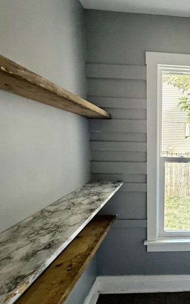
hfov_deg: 44.3
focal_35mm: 25
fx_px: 207
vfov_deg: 71.8
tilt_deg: -12.7
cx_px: 176
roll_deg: -1.9
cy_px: 182
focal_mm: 2.22
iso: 640
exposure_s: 1/60
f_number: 2.2
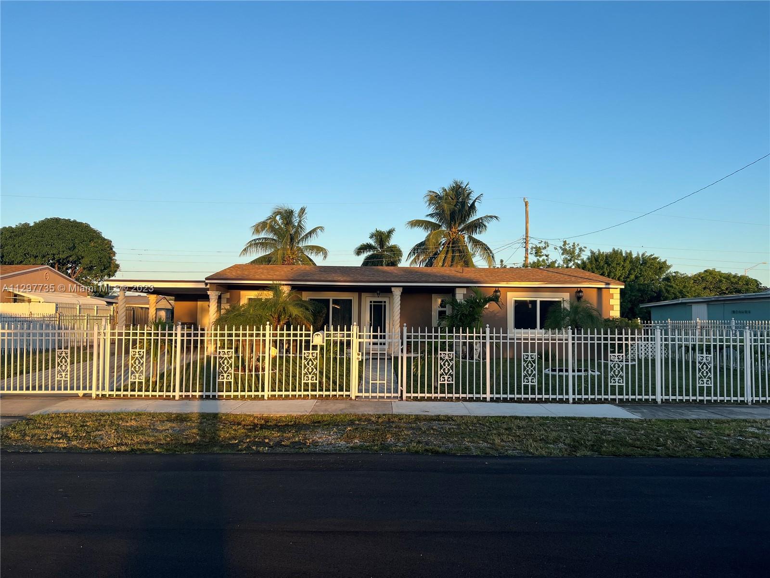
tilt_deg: +2.5
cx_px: 385
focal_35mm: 26
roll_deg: -0.4
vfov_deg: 53.1
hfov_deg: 67.3
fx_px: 578
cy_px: 289
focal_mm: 5.7
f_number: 1.5
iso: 50
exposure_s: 1/1311
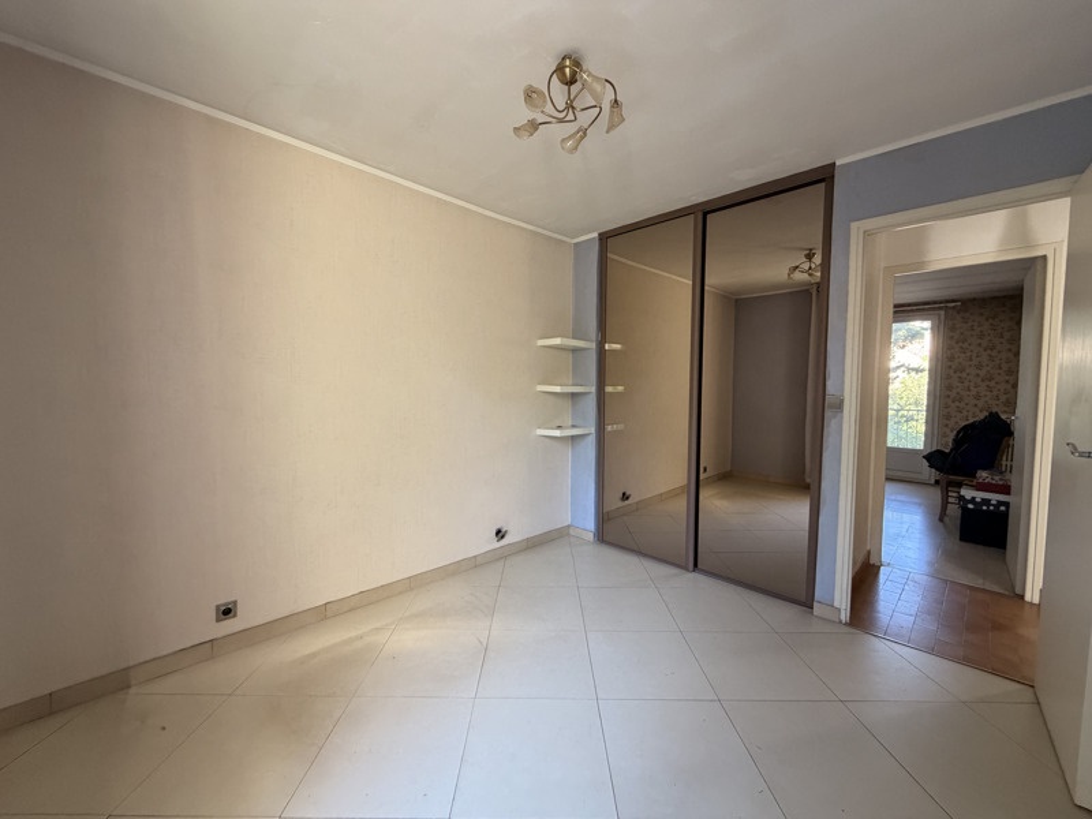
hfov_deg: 102.1
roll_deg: +0.0
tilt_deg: -2.5
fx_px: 442
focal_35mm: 14
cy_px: 410
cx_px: 546
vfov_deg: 85.7
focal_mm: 2.22
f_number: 2.2
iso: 320
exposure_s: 1/119
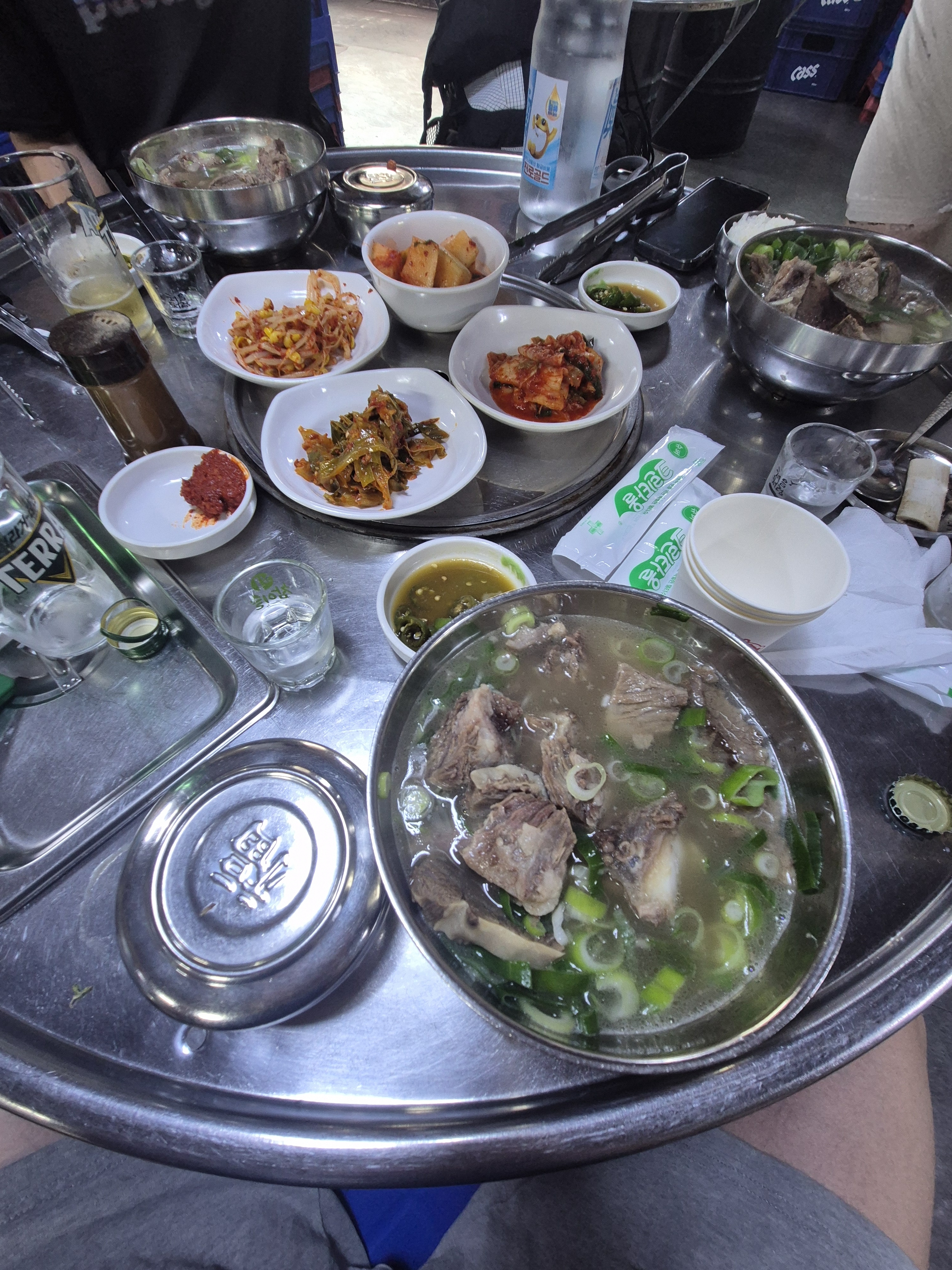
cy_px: 635
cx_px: 476
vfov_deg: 106.2
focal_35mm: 13
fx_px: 477
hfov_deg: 89.9
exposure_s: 1/60
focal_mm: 2.2
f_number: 2.2
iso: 320
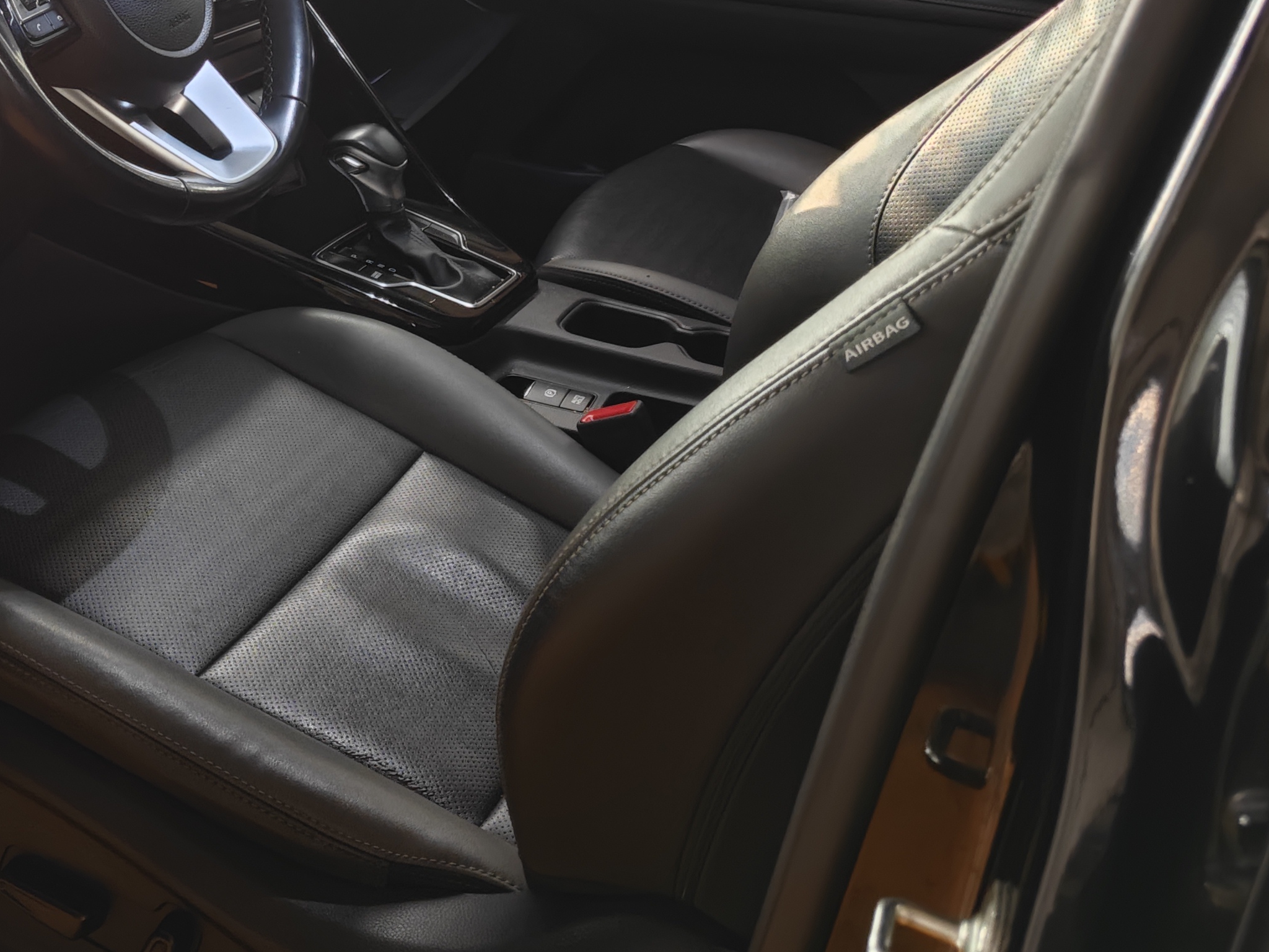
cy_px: 162
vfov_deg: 30.6
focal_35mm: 46
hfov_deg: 38.7
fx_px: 1686
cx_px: 157
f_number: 1.8
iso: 640
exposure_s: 1/34.9
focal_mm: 5.43
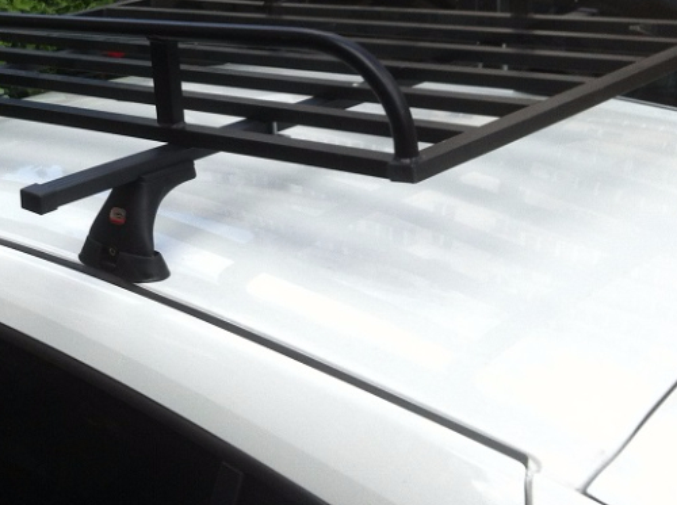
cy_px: 35
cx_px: 138
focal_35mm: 70
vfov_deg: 20.4
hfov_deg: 27.3
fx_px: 1366
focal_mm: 3.85
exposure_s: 1/377
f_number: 2.8
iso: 80
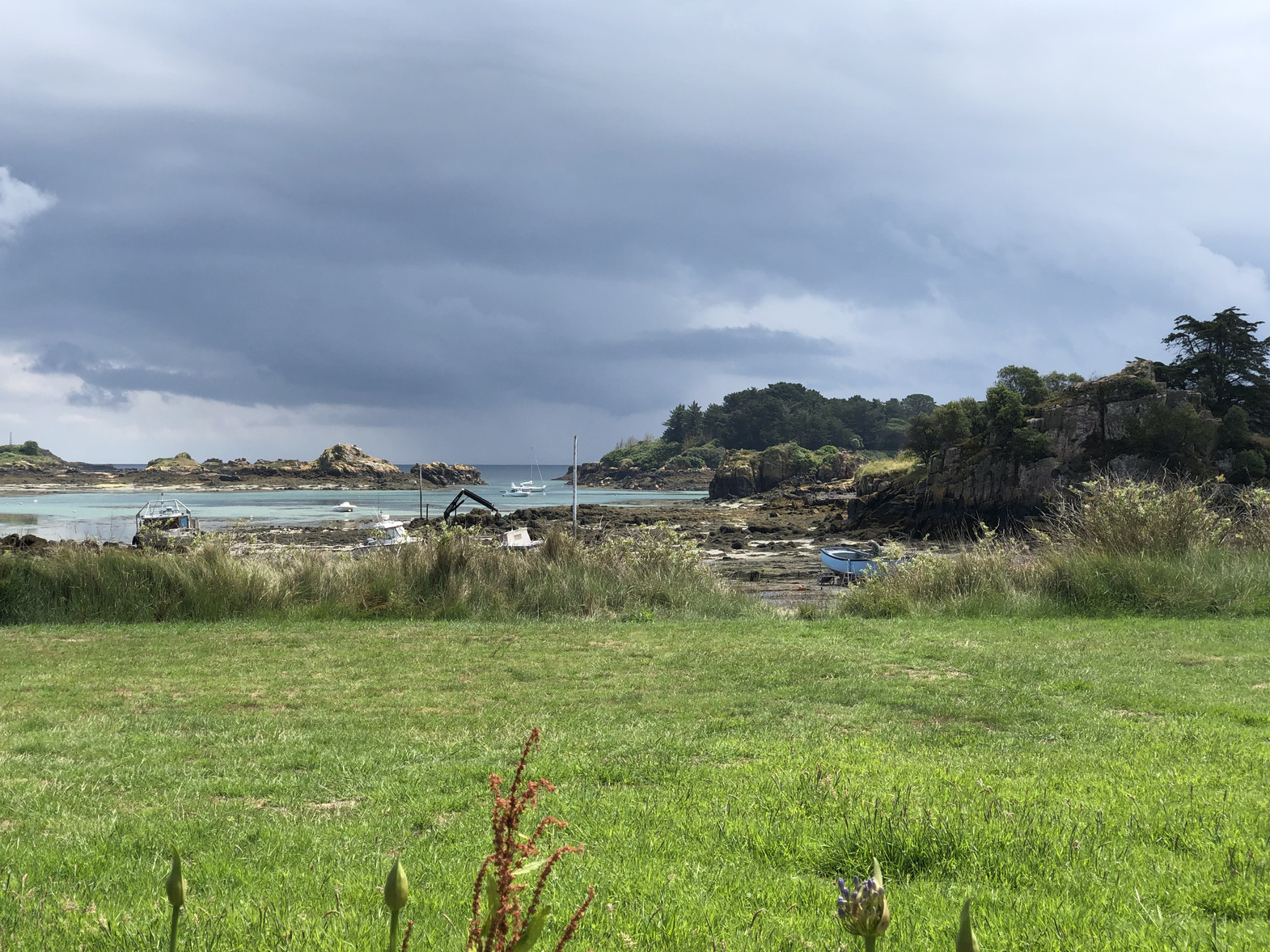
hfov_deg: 36.2
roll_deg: +0.5
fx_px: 1944
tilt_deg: -0.5
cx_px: 626
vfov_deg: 27.5
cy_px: 473
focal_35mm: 53
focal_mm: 6
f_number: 2.4
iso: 16
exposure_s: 1/1066
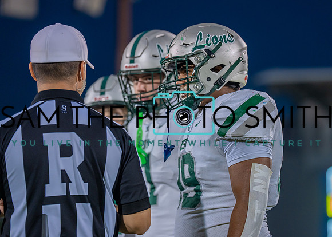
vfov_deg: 7.6
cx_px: 202
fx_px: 1776
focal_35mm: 188
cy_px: 102
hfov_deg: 10.7
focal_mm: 156
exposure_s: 1/500
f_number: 2.8
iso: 640
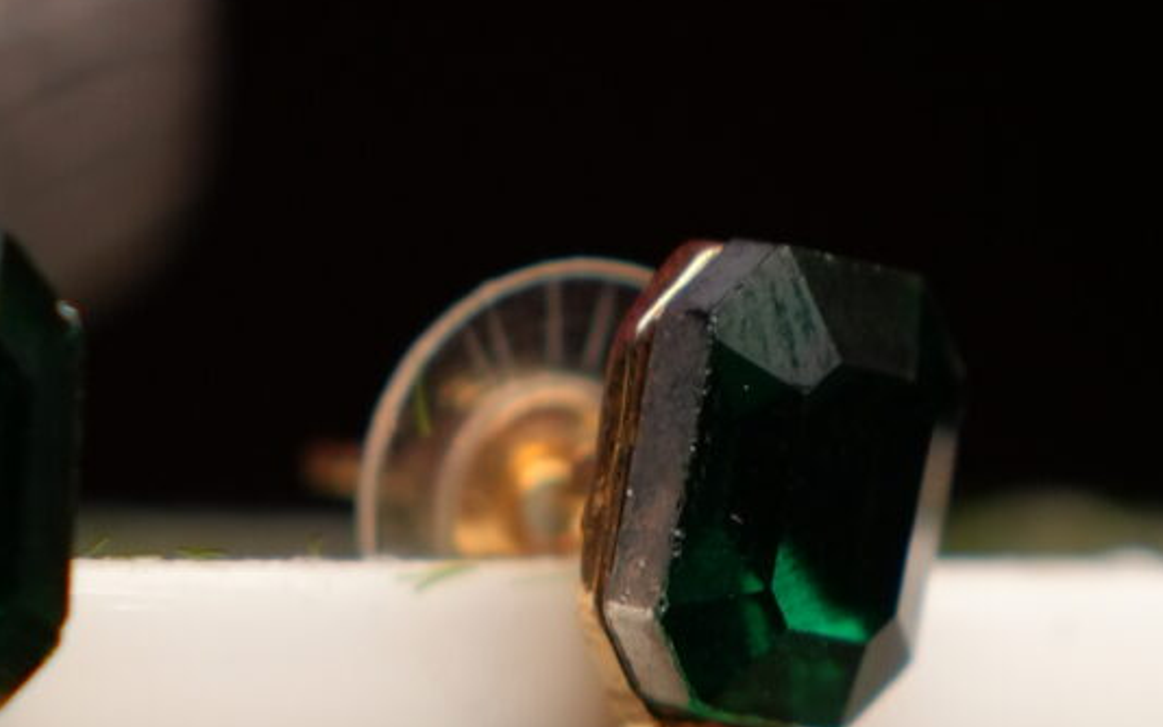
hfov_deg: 8.3
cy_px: 1447
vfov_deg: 5.1
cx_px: 456
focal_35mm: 254
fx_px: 8052
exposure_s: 1/100
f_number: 2.8
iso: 200
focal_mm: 35
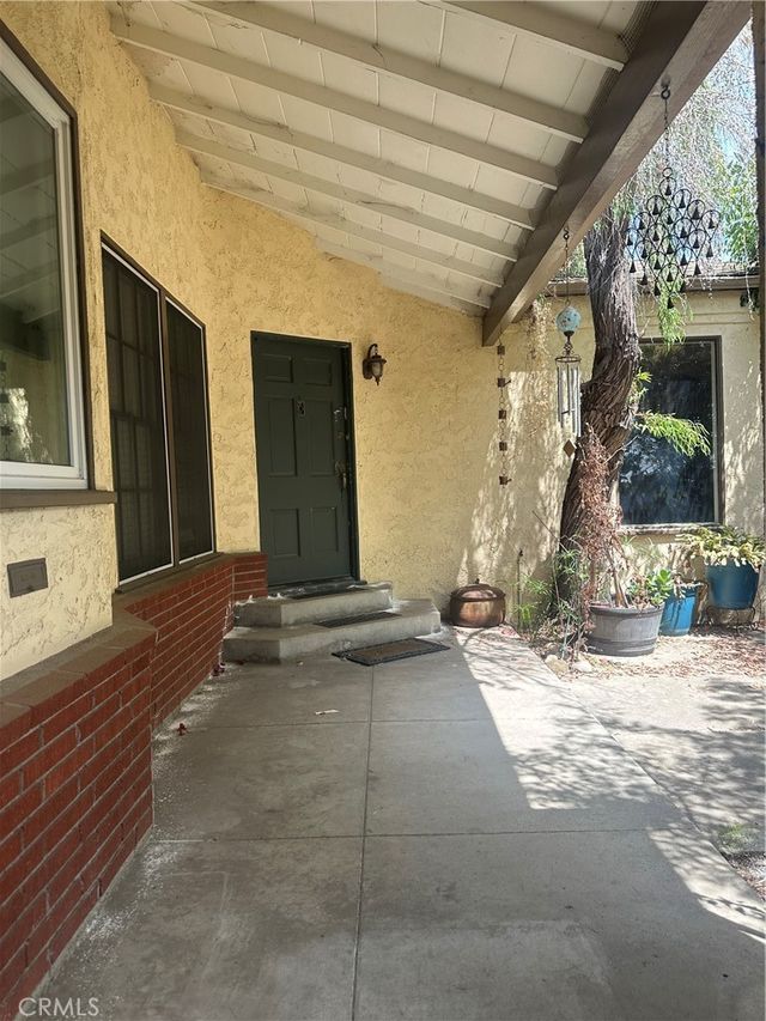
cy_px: 510
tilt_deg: -1.0
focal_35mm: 24
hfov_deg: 56.8
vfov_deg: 71.6
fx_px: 708
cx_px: 383
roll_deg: +0.0
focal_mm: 6.86
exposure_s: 1/404
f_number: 1.78
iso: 80
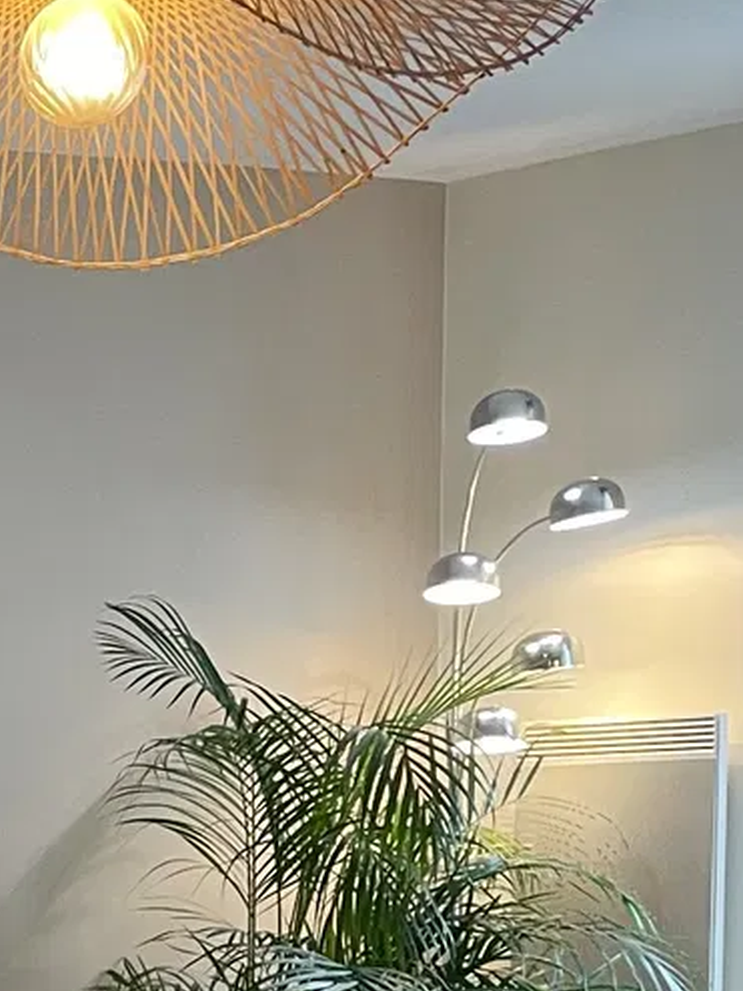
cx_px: -713
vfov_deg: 16.2
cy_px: 1442
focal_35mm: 112
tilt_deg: -11.4
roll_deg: +3.1
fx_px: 3207
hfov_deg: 11.9
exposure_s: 1/50
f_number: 1.6
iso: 100
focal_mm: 4.2
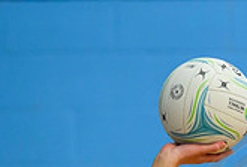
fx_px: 4195
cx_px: 278
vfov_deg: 2.3
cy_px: 244
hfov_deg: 3.4
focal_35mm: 608
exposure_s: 1/800
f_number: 2.8
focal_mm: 155
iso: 4000
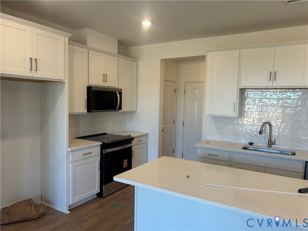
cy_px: 116
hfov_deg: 67.3
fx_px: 231
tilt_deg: -1.7
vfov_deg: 53.1
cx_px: 154
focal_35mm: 26
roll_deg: +0.6
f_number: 1.5
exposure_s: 1/120
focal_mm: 5.7
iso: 50
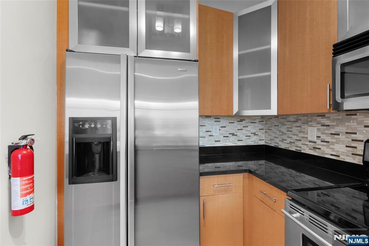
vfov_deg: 73.8
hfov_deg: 96.7
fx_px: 164
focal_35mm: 16
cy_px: 123
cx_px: 184
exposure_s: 3.2
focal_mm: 16
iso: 250
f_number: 9
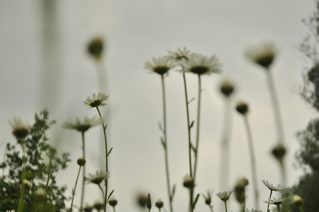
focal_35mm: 82
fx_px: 730
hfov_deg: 24.6
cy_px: 106
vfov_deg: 16.5
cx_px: 160
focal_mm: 55
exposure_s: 1/160
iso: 500
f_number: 5.6
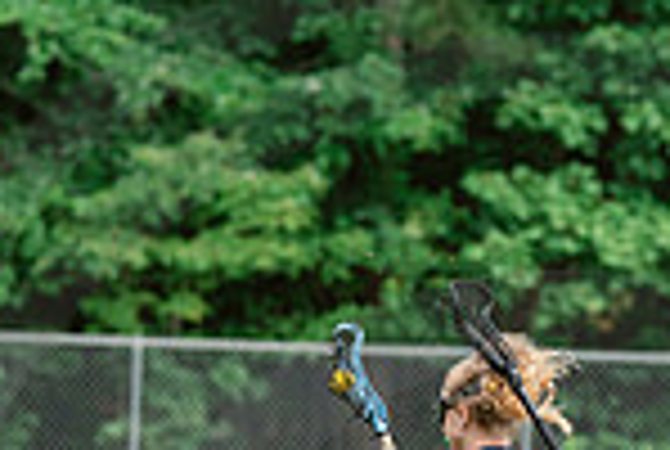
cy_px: 727
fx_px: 14490
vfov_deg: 1.8
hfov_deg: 2.6
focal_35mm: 777
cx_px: 553
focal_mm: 200
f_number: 4
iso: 250
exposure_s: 1/1000
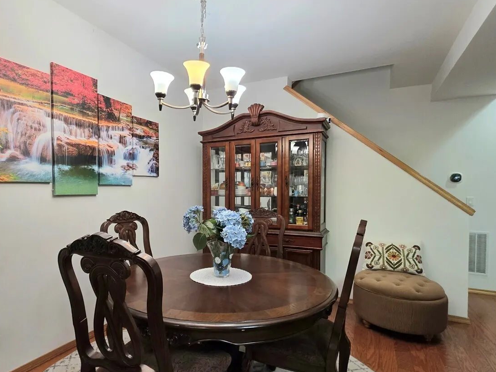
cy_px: 200
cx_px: 219
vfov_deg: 68.6
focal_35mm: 19
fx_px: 272
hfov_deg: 84.3
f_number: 1.9
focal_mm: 2.2
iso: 250
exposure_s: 1/120
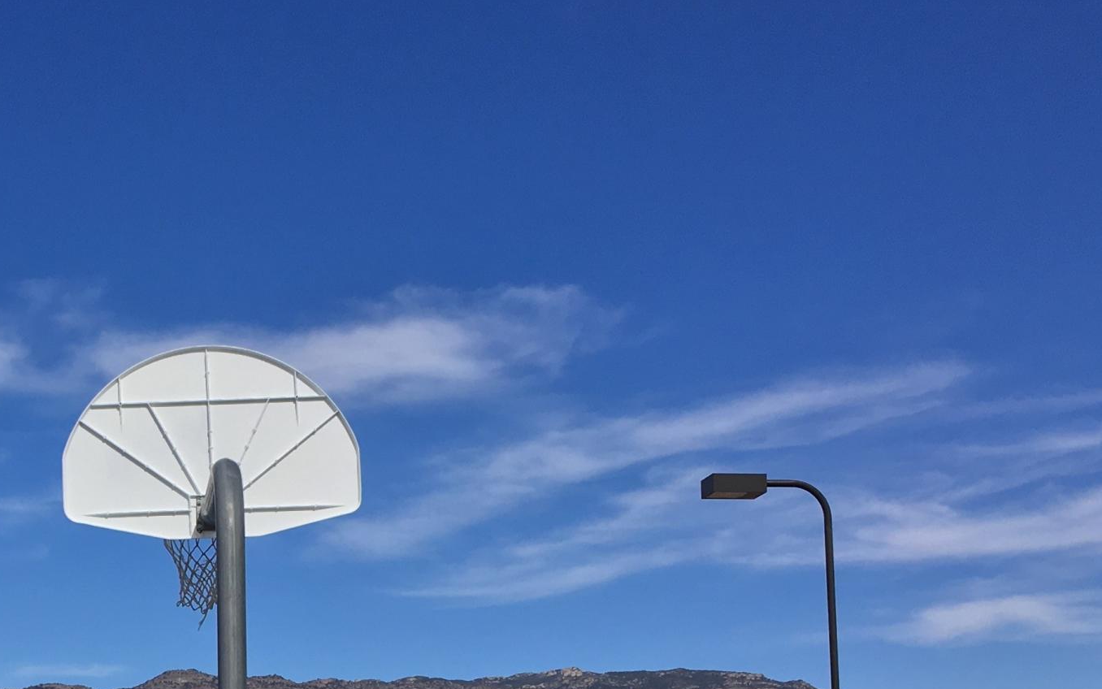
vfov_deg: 18.6
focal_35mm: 68
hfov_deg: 29.2
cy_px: 691
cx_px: 156
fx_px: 2043
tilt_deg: +5.8
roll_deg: +0.5
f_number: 2.2
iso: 25
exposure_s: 1/2079
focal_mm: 4.15
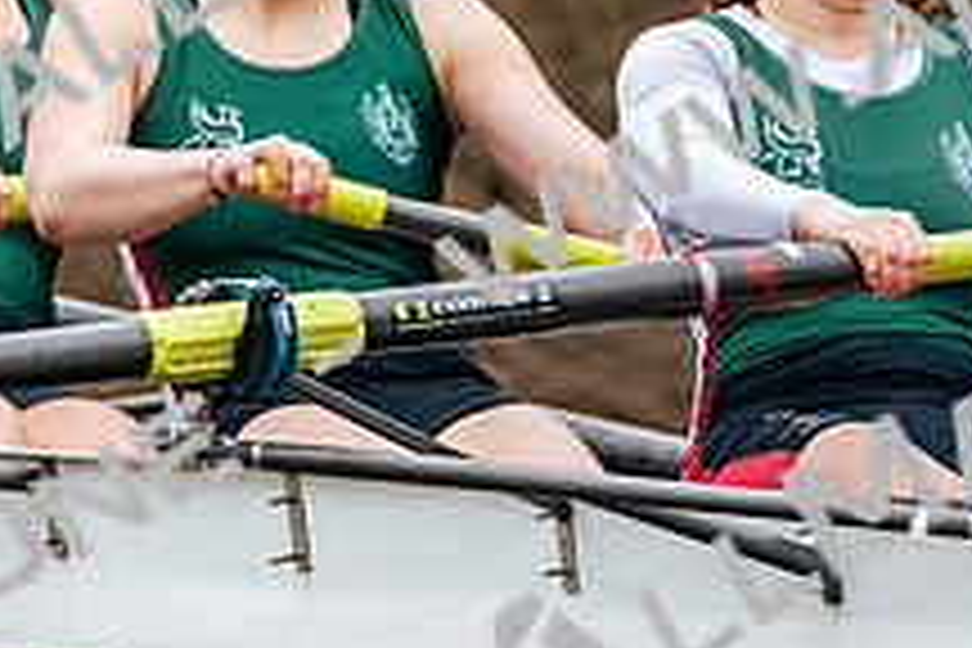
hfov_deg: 0.9
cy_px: 380
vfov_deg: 0.6
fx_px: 65173
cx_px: 108
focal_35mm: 2414
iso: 4000
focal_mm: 600
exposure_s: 1/2000
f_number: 6.3
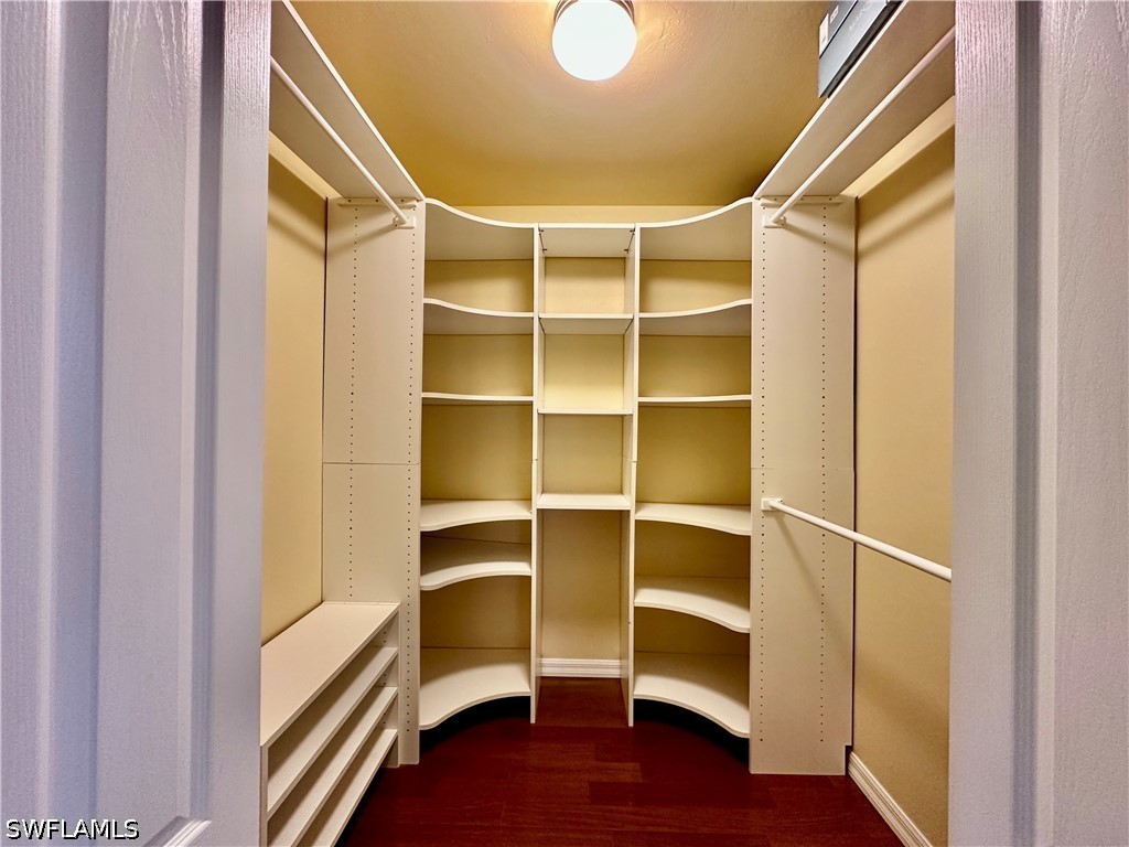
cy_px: 424
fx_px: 457
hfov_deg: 102.1
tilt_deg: -0.5
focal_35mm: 14
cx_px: 564
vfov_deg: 85.7
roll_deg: -0.5
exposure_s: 1/120
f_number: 2.2
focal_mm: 2.22
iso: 250
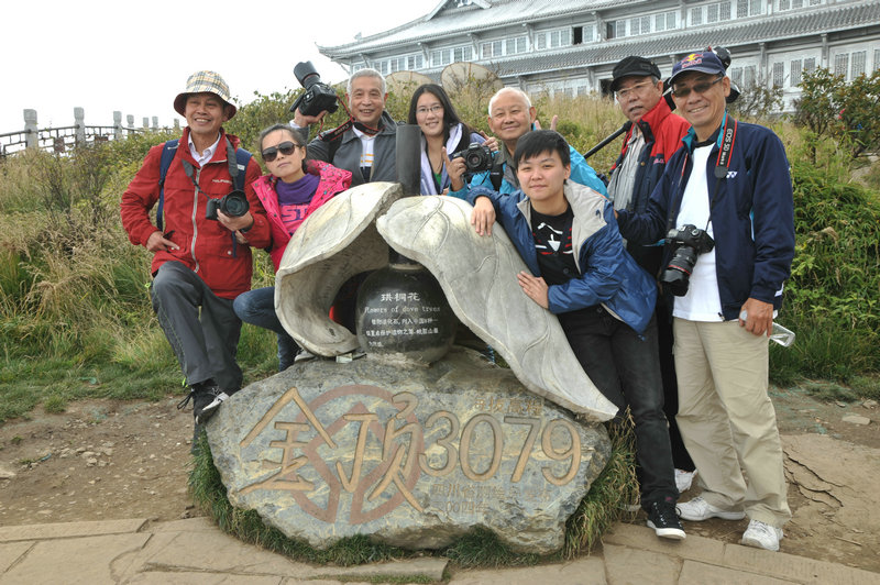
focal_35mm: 30
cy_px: 292
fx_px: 733
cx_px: 440
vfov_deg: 43.5
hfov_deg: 62.0
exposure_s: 1/80
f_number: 11
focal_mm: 30
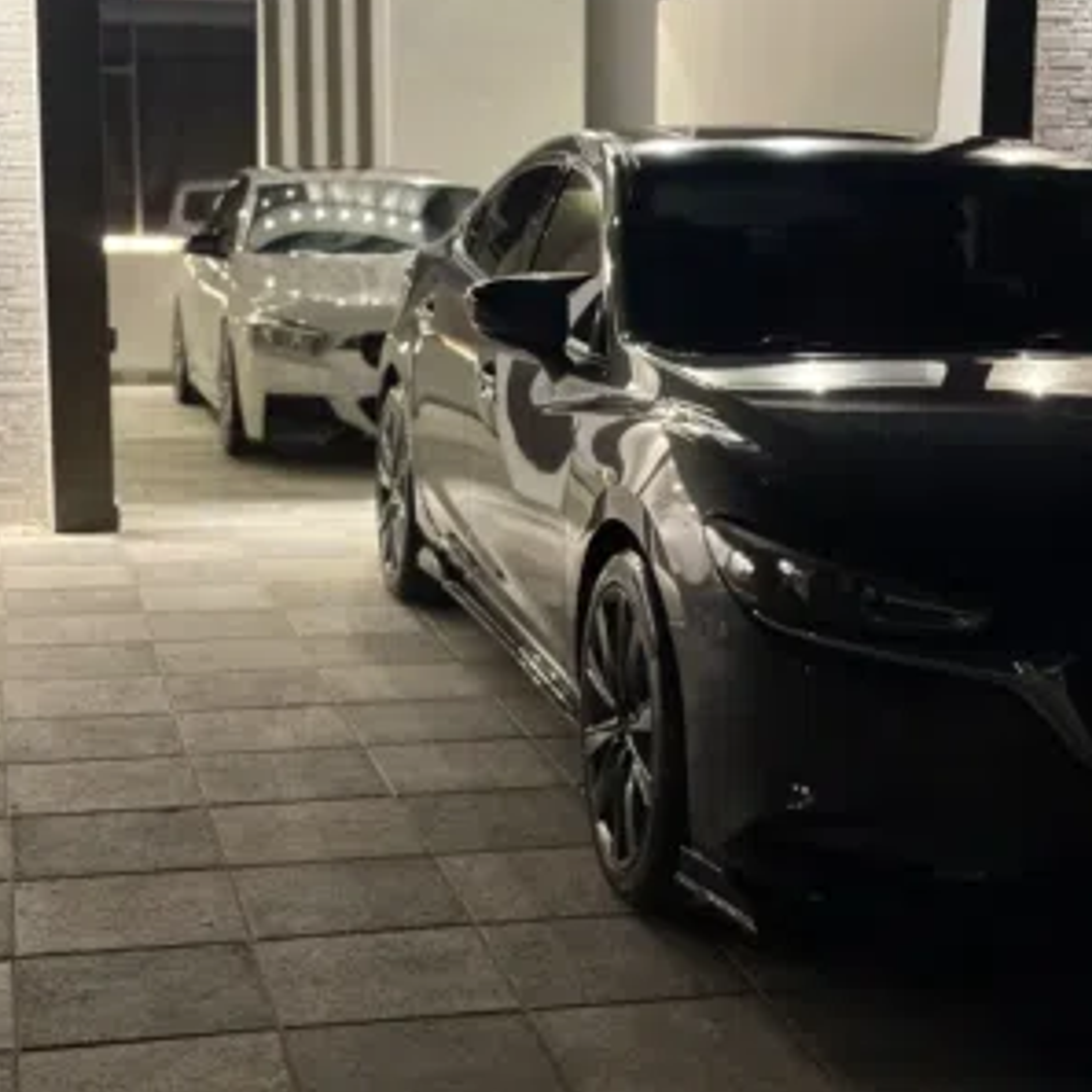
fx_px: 2213
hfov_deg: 27.7
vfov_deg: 27.7
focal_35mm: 62
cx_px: 544
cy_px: 533
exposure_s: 1/20
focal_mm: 5.96
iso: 320
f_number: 1.6
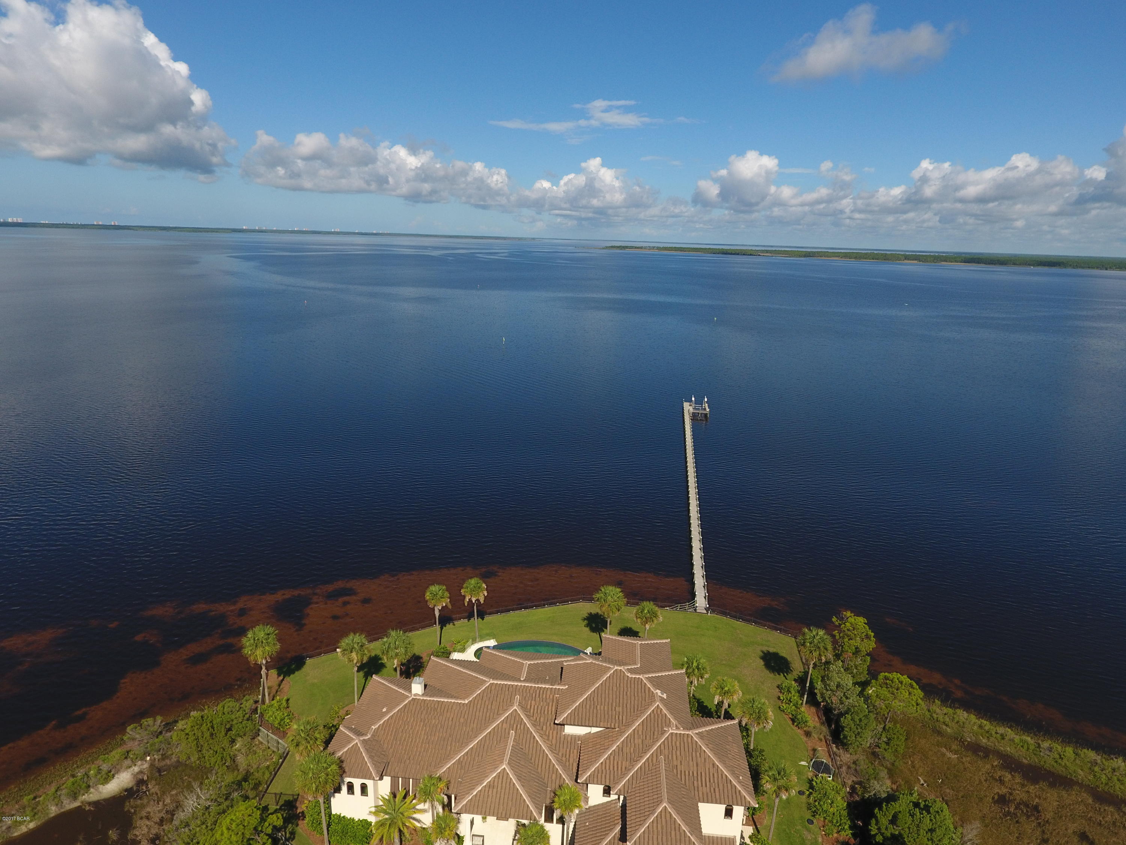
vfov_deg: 66.0
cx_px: 563
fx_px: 651
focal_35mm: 20
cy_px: 422
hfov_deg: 81.7
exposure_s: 1/1174
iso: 100
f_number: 2.8
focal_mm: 3.61
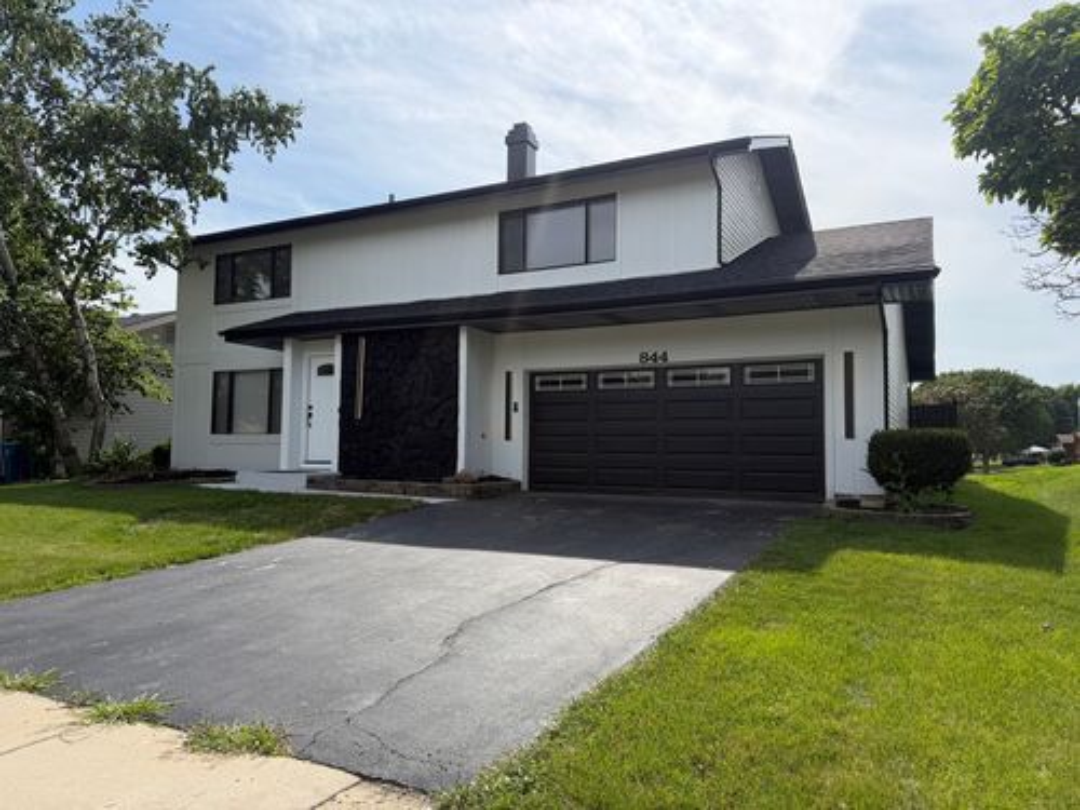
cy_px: 405
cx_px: 540
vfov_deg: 56.8
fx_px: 749
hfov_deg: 71.6
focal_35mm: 24
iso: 100
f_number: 1.78
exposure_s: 1/6173
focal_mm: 6.76
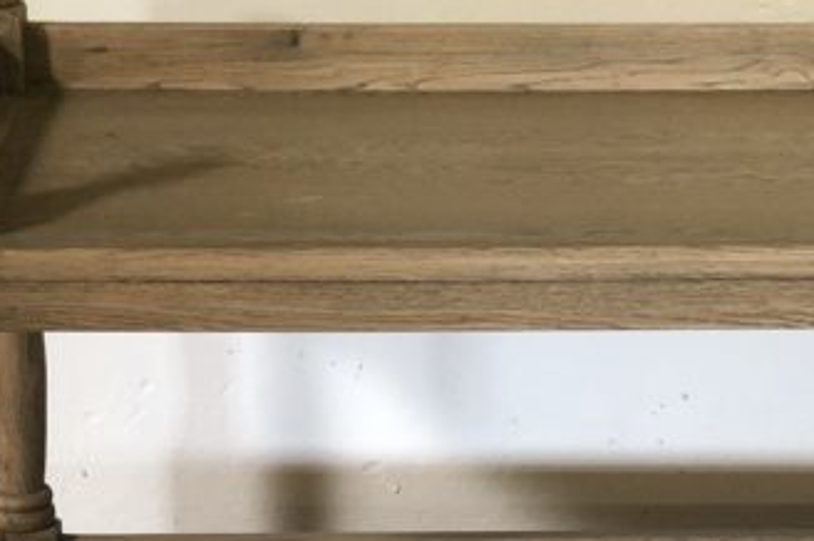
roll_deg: +0.3
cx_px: 700
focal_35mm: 169
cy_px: 772
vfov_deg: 8.0
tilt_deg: -23.0
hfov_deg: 12.1
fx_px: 3817
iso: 80
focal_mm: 6
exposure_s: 1/33
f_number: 2.4
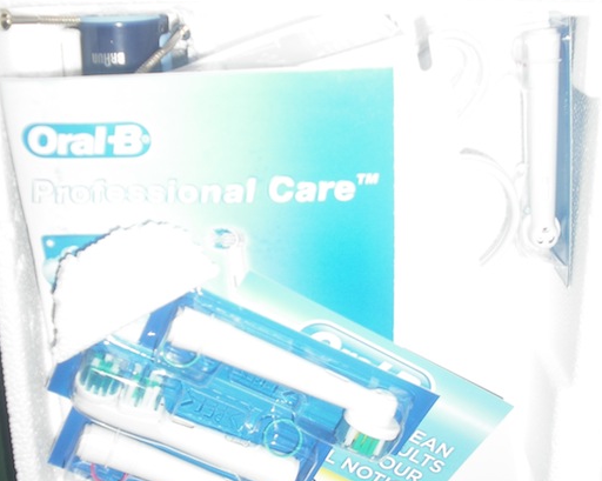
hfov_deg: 32.5
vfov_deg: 26.2
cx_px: 293
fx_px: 1033
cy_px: 283
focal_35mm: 58
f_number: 2.8
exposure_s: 1/60
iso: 64
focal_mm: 6.2
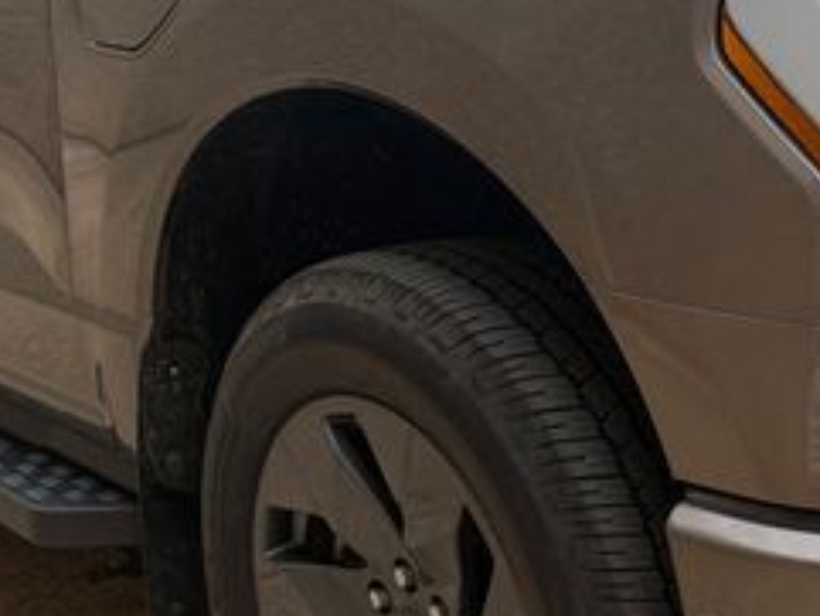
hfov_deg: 26.7
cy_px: 466
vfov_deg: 21.1
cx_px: 803
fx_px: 1635
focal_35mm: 69
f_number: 1.6
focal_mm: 5.96
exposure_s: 1/1287
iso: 50
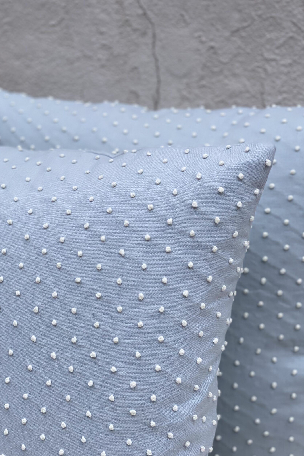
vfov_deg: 36.2
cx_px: 134
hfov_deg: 24.6
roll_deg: +2.4
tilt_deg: -21.5
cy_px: 229
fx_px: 697
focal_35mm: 55
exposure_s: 1/120
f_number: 2
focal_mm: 6
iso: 100
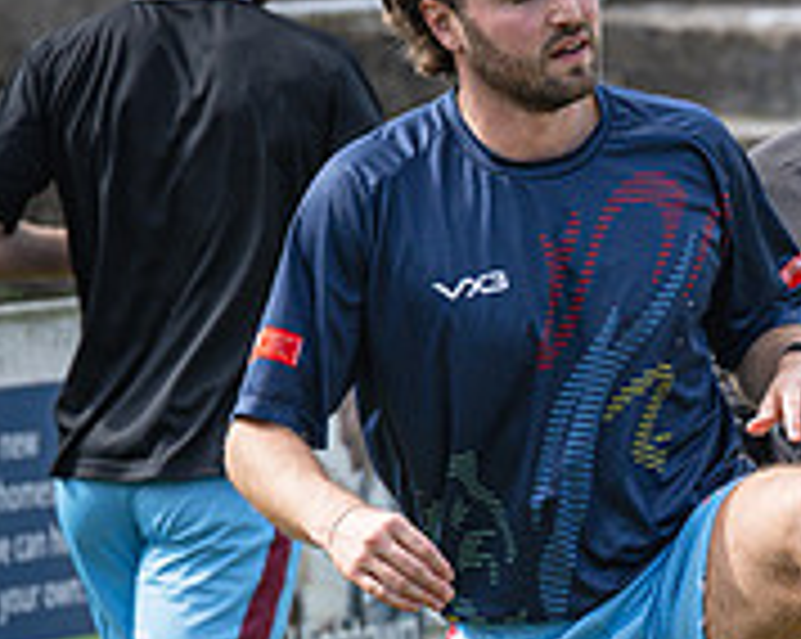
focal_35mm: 502
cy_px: 581
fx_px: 11888
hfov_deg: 3.9
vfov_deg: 3.1
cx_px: 570
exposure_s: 1/1000
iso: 200
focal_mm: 99
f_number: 4.5
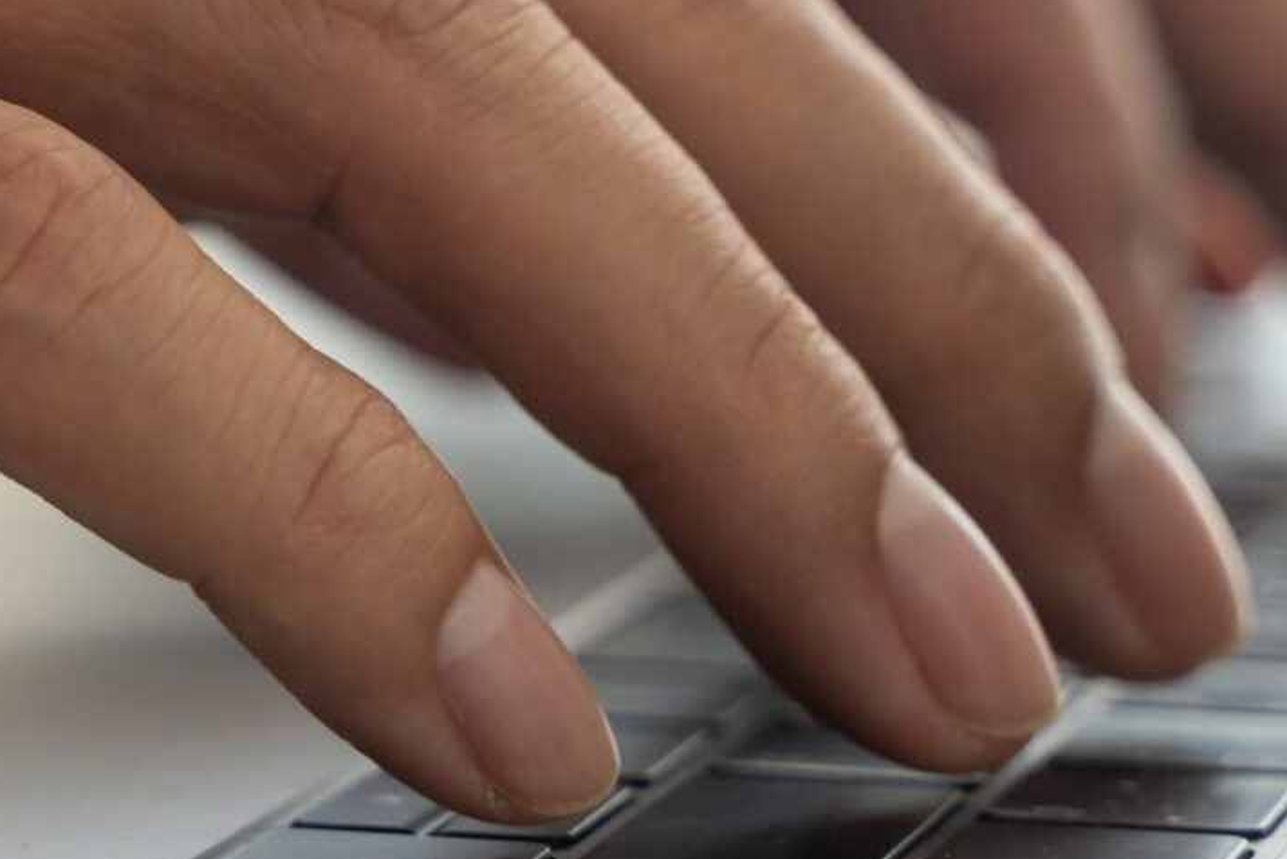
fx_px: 7188
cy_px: -490
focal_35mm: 201
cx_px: 191
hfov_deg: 10.2
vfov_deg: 6.7
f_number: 4
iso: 250
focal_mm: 56
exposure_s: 1/125
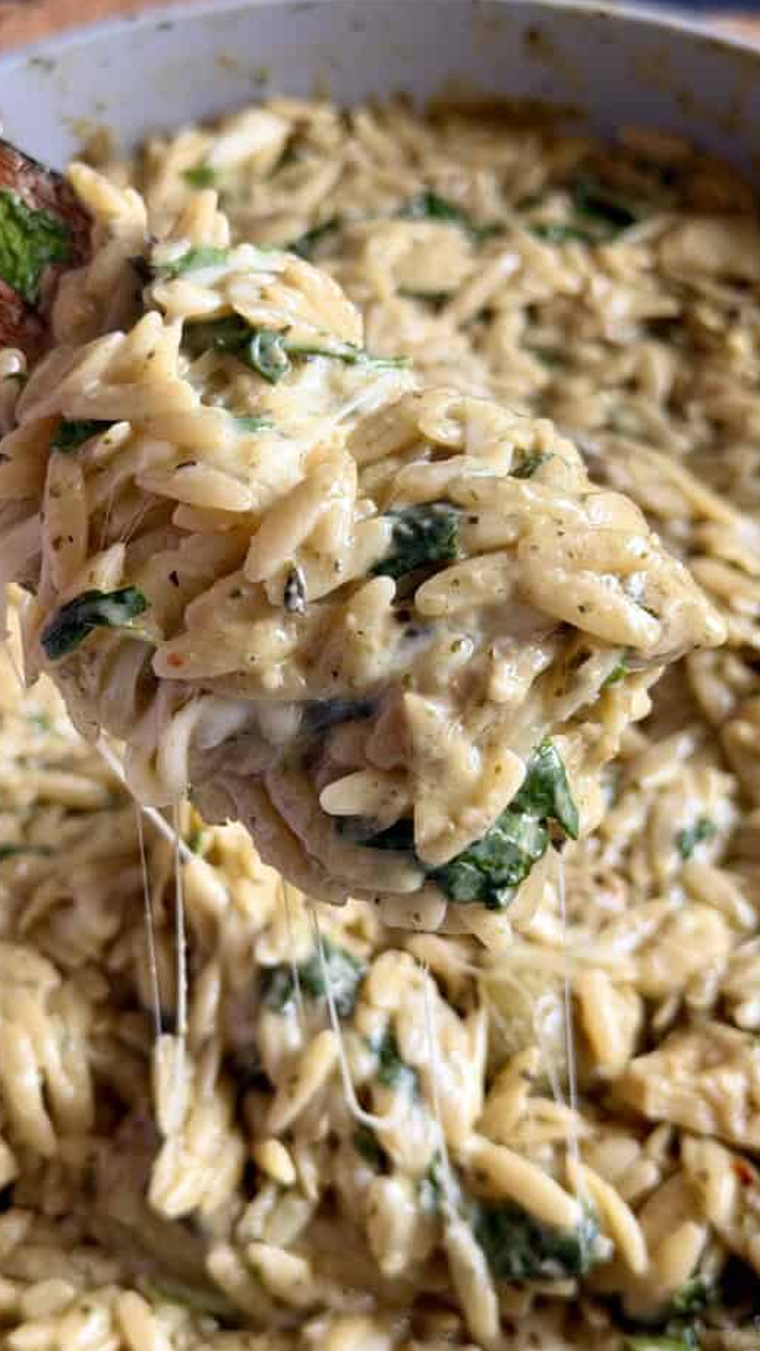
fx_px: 1971
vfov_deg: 37.8
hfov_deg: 21.8
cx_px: 349
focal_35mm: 55
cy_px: 661
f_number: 1.8
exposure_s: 1/121
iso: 50
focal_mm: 6.8
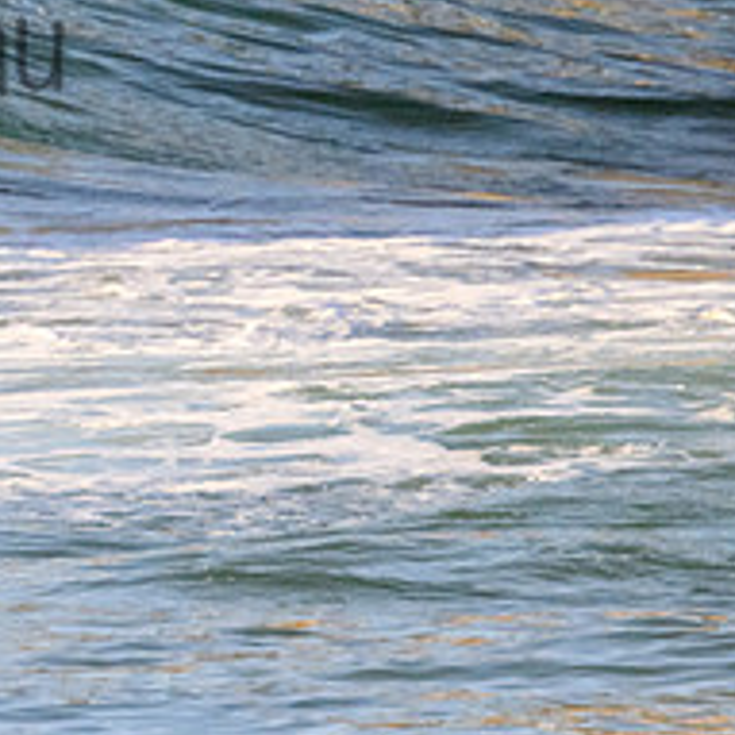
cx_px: -623
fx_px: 64764
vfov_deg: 0.7
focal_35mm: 2696
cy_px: -27
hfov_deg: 0.7
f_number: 11
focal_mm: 800
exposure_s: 1/2000
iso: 2500
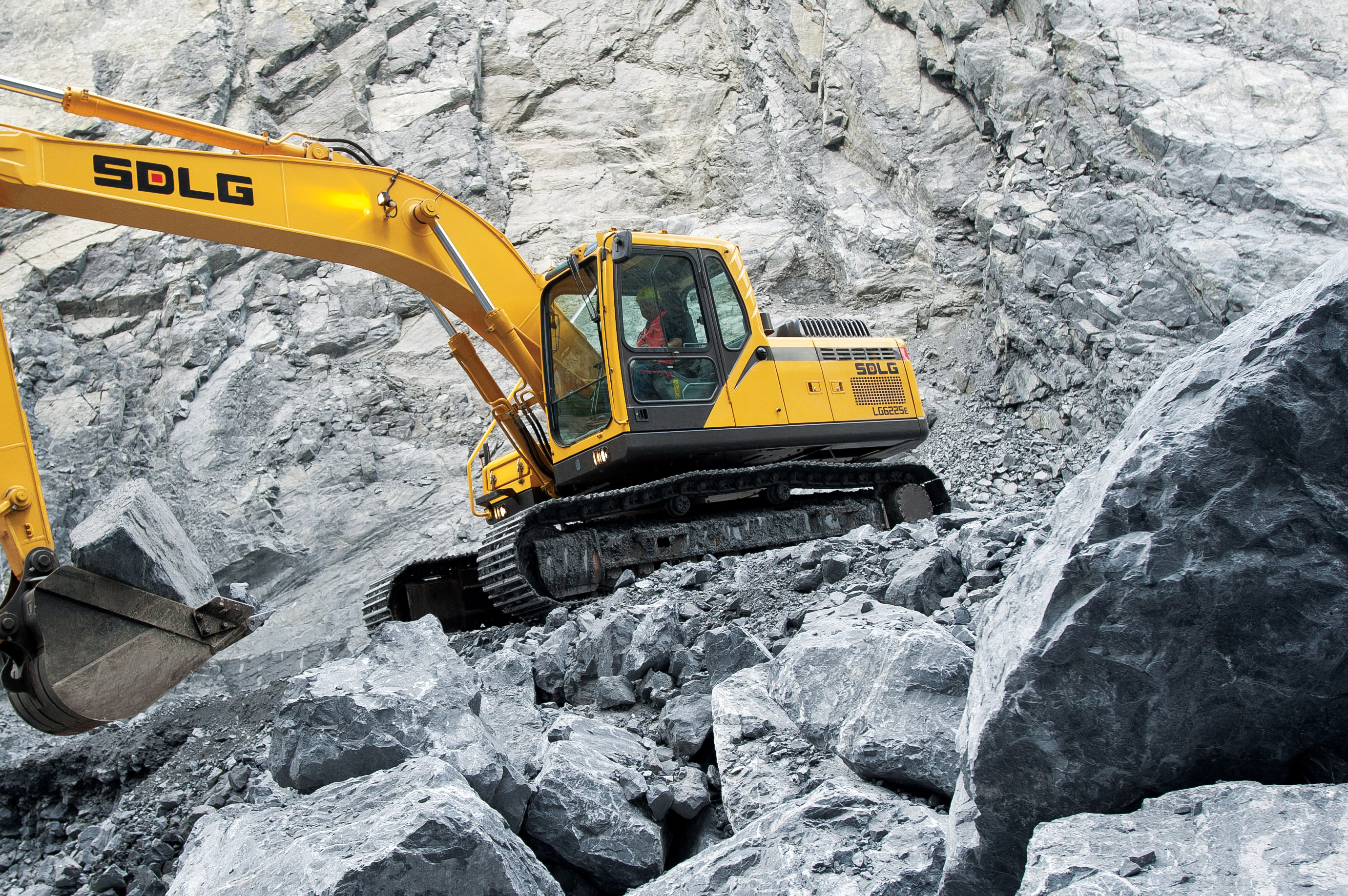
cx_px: 580
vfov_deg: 35.9
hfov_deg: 51.7
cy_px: 469
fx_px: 1384
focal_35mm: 37
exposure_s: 1/125
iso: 200
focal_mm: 24
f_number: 4.5
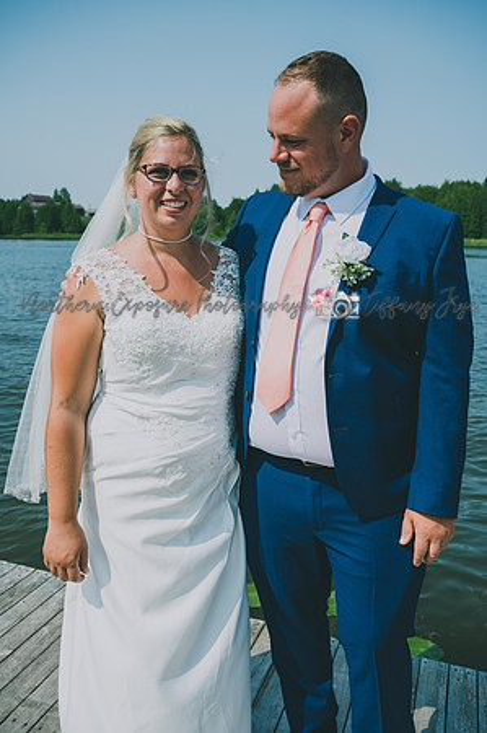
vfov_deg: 58.0
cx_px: 244
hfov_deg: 40.4
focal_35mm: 32
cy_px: 366
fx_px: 661
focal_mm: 32.5
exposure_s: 1/320
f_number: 6.3
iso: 100
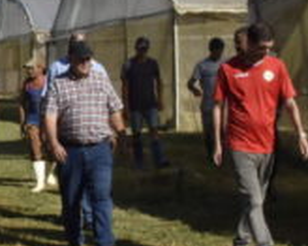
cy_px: 49
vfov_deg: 15.6
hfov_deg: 18.9
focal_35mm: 98
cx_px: -15
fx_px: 893
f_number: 22
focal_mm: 28
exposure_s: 1/400
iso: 640
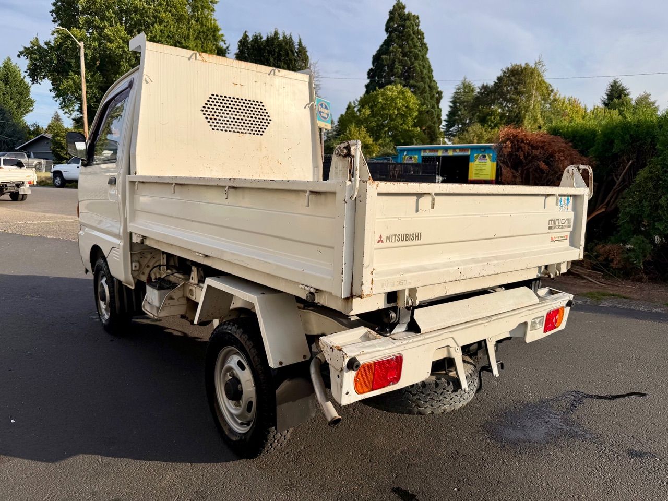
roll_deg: -0.3
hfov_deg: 71.6
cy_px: 250
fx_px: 463
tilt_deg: -9.2
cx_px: 334
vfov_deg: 56.8
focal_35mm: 24
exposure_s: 1/5319
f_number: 1.78
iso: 80
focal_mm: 6.76
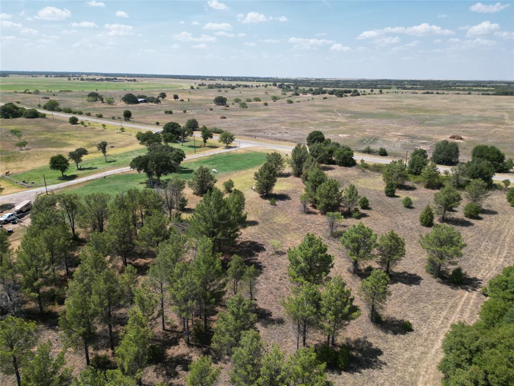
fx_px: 356
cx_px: 257
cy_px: 193
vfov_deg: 56.8
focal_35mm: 24
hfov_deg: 71.6
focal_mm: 6.72
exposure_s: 1/3000
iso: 140
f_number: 1.7
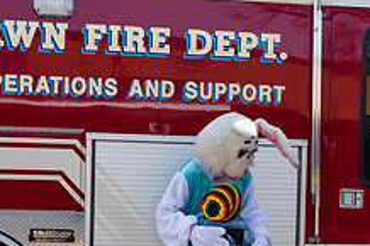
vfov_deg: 18.7
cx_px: 234
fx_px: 739
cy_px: 205
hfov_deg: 28.0
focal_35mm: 72
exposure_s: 1/2500
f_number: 4
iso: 200
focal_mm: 27
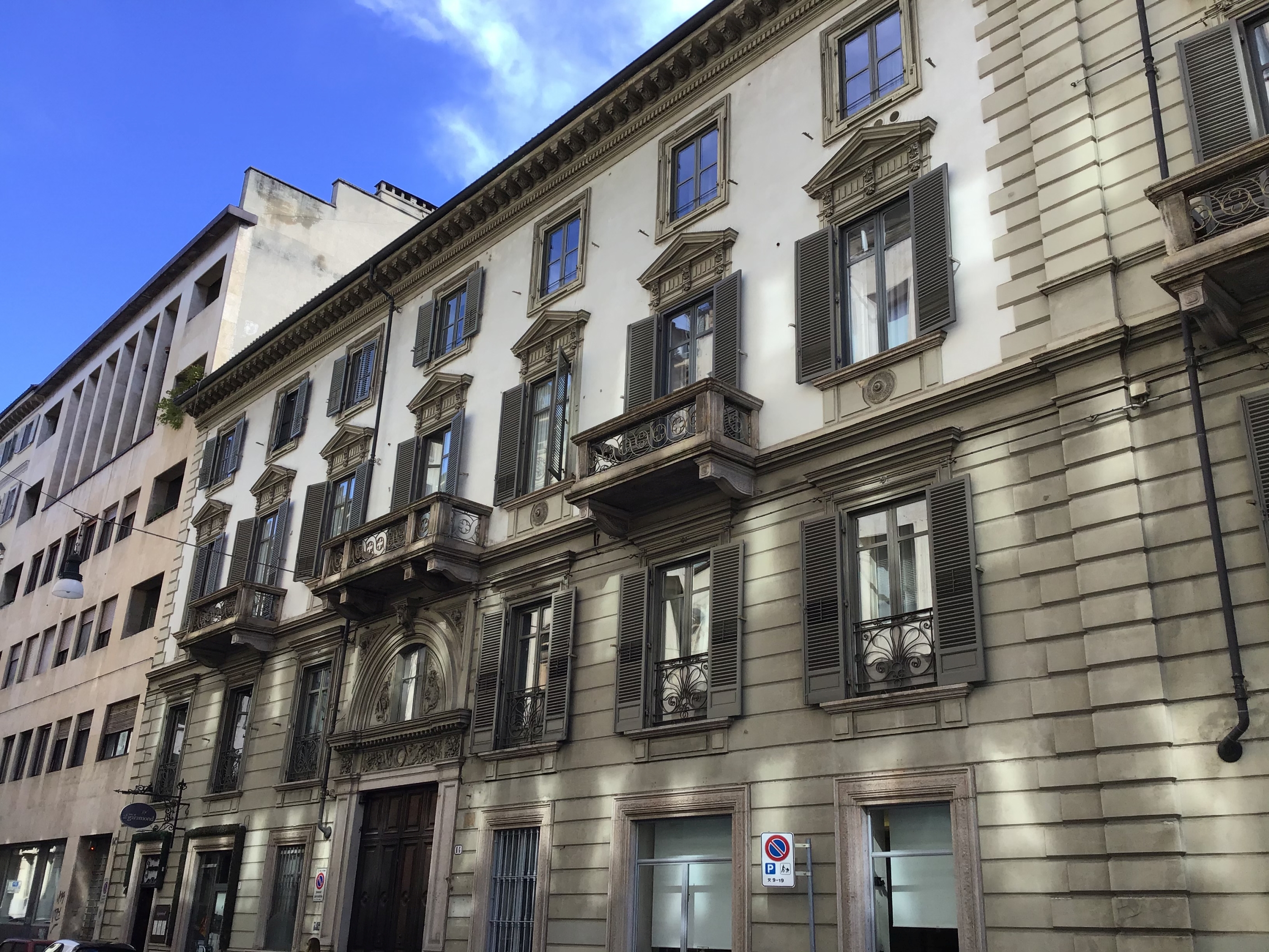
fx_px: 1136
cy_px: 476
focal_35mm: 31
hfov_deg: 58.4
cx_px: 634
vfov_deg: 45.4
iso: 25
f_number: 2.4
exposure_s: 1/362
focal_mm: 3.3
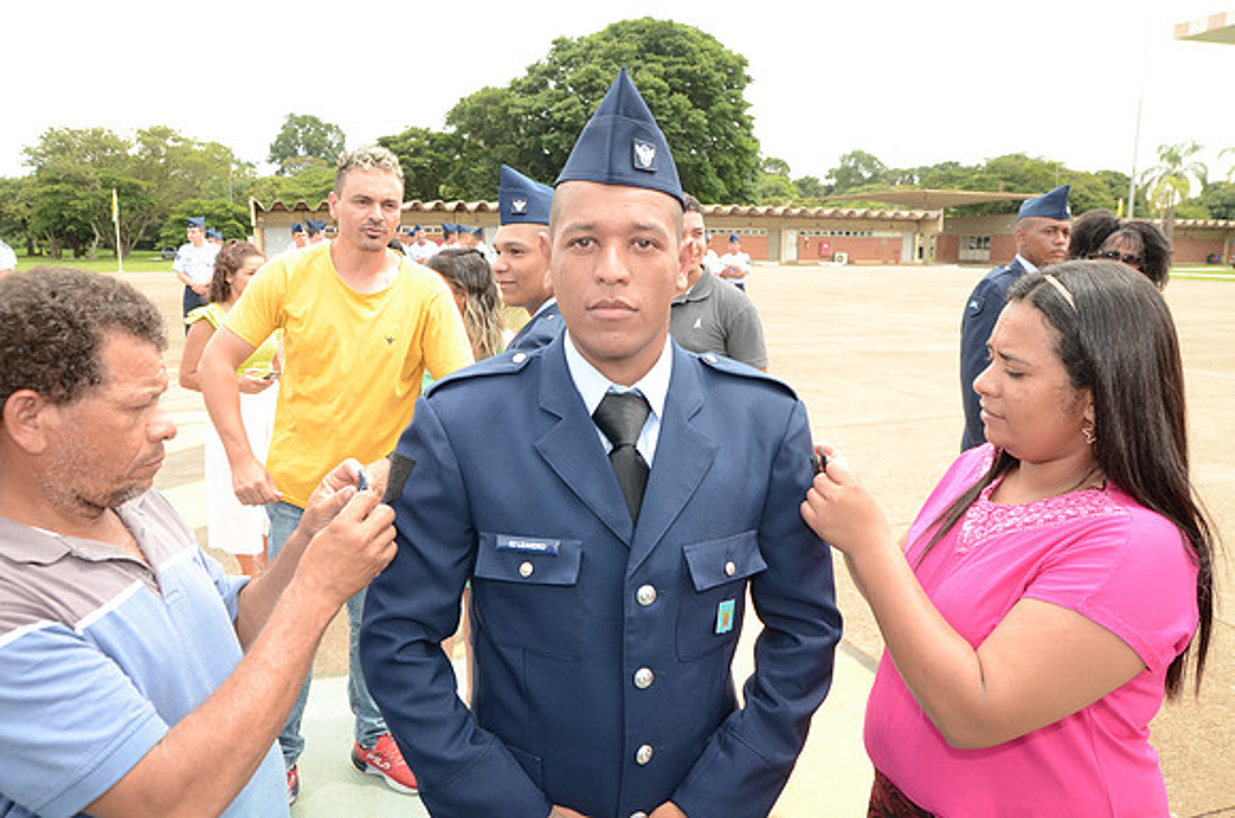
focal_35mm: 26
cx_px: 618
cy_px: 409
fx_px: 873
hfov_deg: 70.6
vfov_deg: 50.2
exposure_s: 1/250
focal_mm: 17
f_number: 6.3
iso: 320
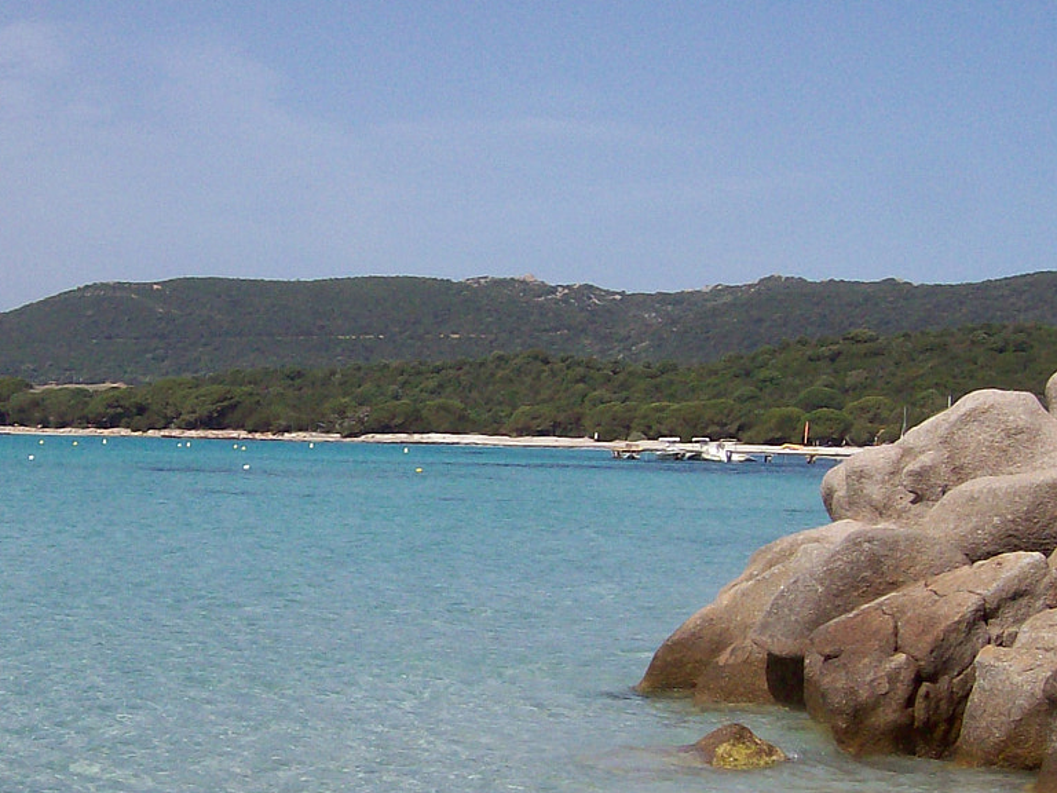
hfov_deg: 25.7
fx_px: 2290
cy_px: 485
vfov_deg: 19.6
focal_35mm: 75
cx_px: 277
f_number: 4.8
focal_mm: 6
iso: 80
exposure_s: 1/1300
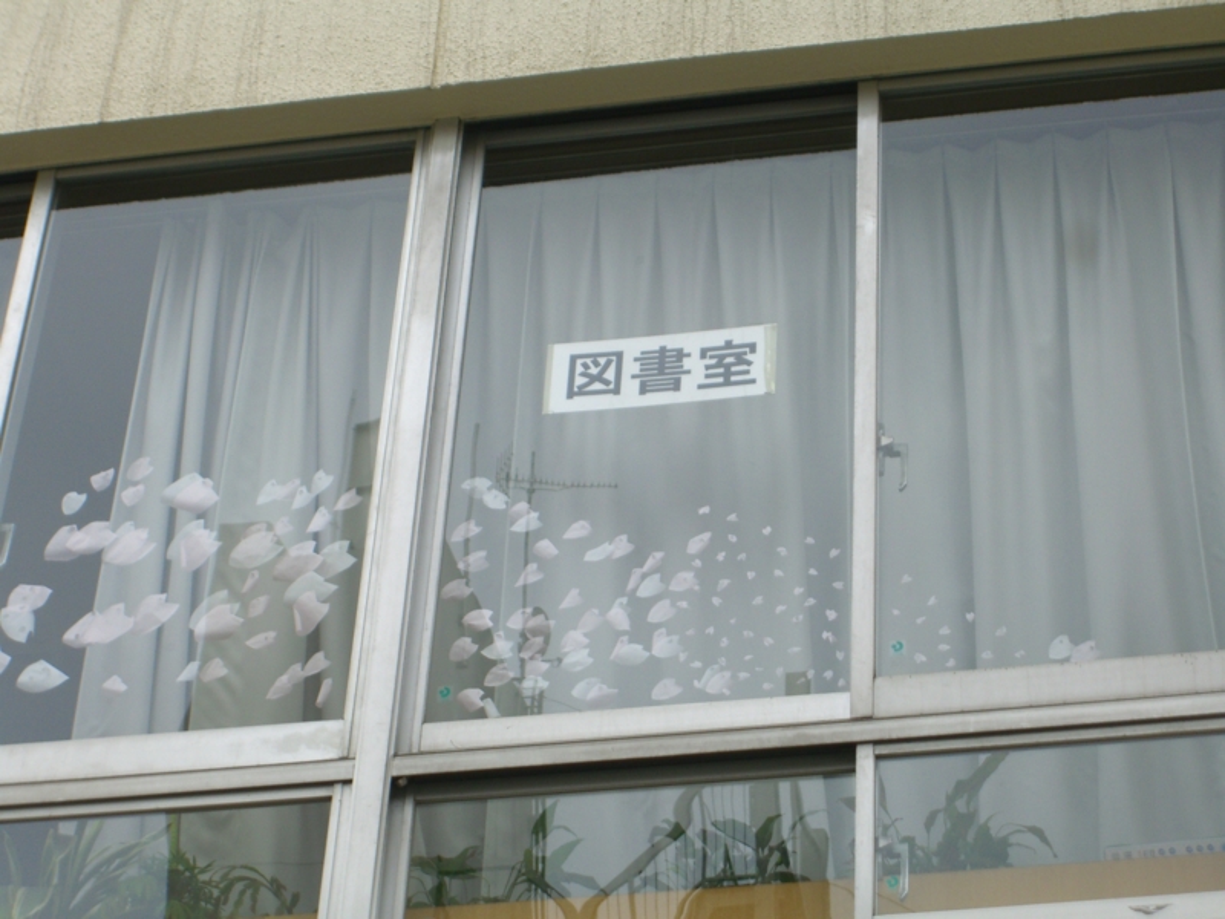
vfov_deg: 13.0
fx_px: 4034
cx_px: 612
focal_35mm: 114
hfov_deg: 17.3
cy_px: 460
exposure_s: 1/80
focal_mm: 23.7
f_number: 5.1
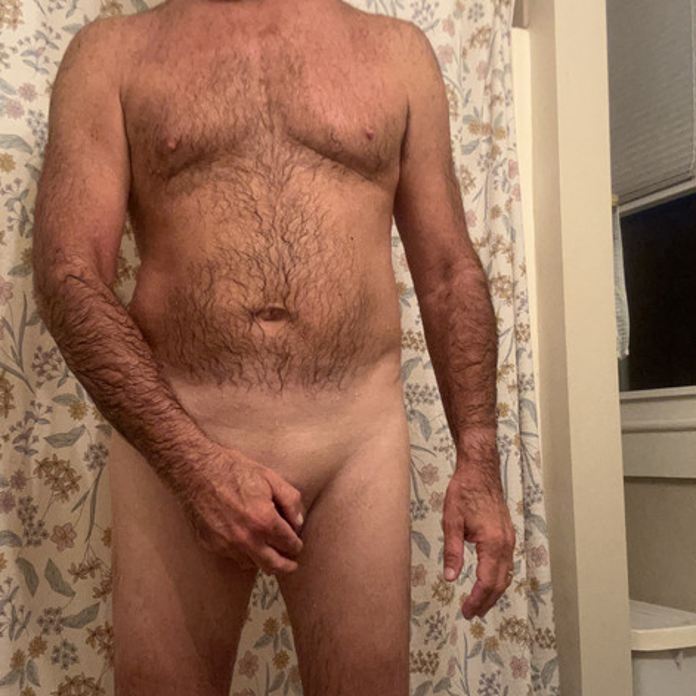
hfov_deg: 46.0
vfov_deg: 46.0
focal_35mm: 36
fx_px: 819
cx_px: 352
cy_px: 378
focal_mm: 2.69
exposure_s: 1/40
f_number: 1.9
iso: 250
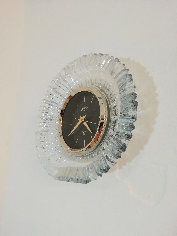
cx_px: 88
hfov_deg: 53.1
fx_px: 177
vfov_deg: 67.3
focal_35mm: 26
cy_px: 118
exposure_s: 1/33.3
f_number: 2.2
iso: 125
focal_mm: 3.46
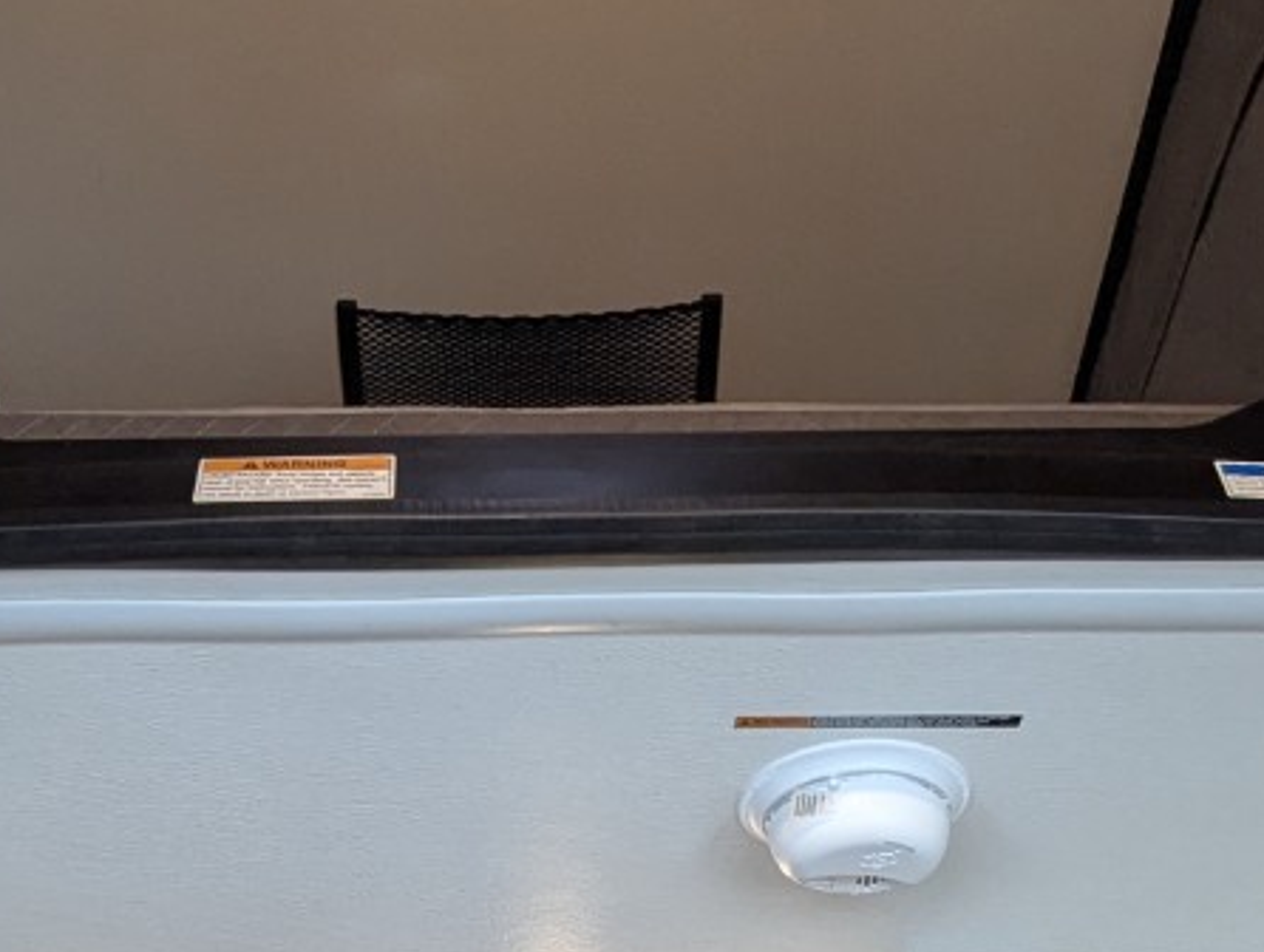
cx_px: 492
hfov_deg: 37.9
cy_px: 592
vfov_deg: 29.1
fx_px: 1829
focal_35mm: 50
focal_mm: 2.35
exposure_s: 1/69.7
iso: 309
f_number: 2.2
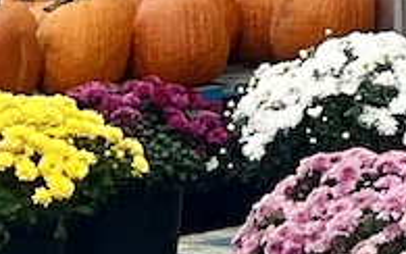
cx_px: 693
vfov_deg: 6.4
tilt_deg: +12.1
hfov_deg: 10.9
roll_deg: +3.6
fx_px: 2003
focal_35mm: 181
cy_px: -623
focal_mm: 5.1
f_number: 1.6
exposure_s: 1/845
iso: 50
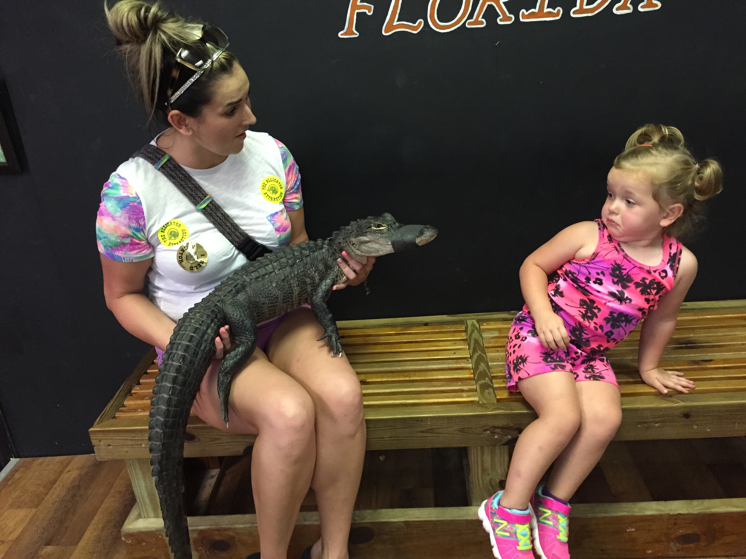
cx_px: 373
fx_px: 625
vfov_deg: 48.2
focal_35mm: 29
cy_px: 280
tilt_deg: -22.5
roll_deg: +3.0
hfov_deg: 61.7
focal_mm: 4.15
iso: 250
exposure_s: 1/20
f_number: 2.2
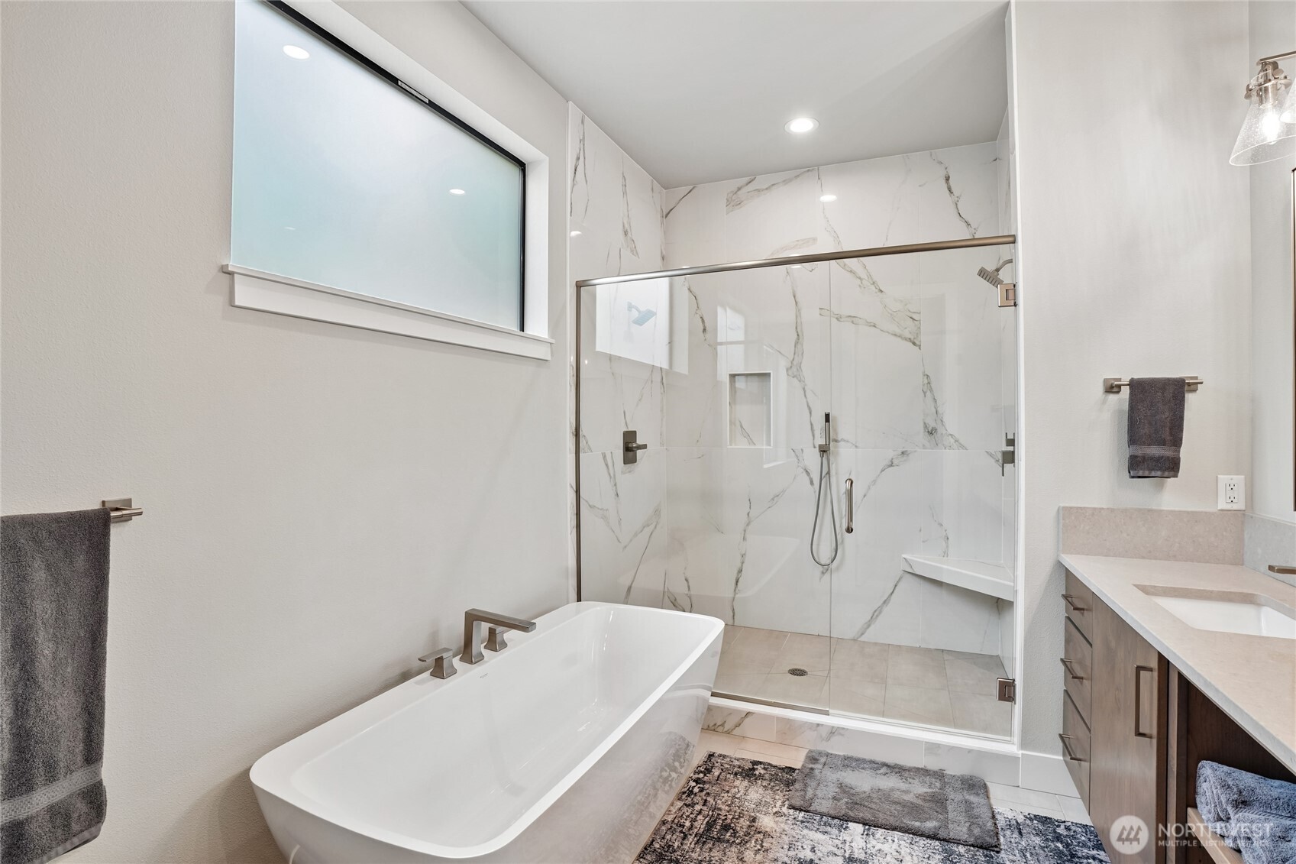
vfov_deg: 73.7
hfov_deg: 96.7
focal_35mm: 16
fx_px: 576
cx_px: 648
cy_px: 432
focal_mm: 16
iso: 400
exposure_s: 1/40
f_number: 8
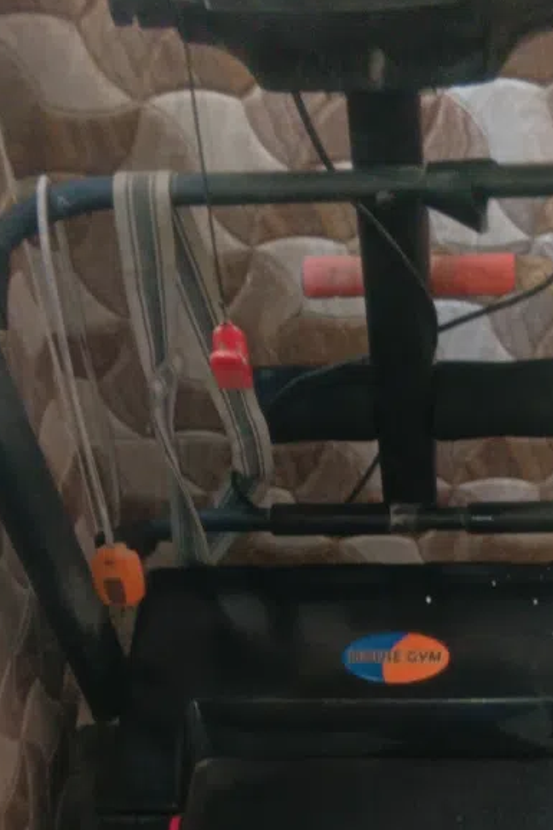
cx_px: 379
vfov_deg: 30.7
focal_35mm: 59
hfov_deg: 22.9
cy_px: 885
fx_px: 1360
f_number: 1.6
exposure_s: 1/25
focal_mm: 4.09
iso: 561
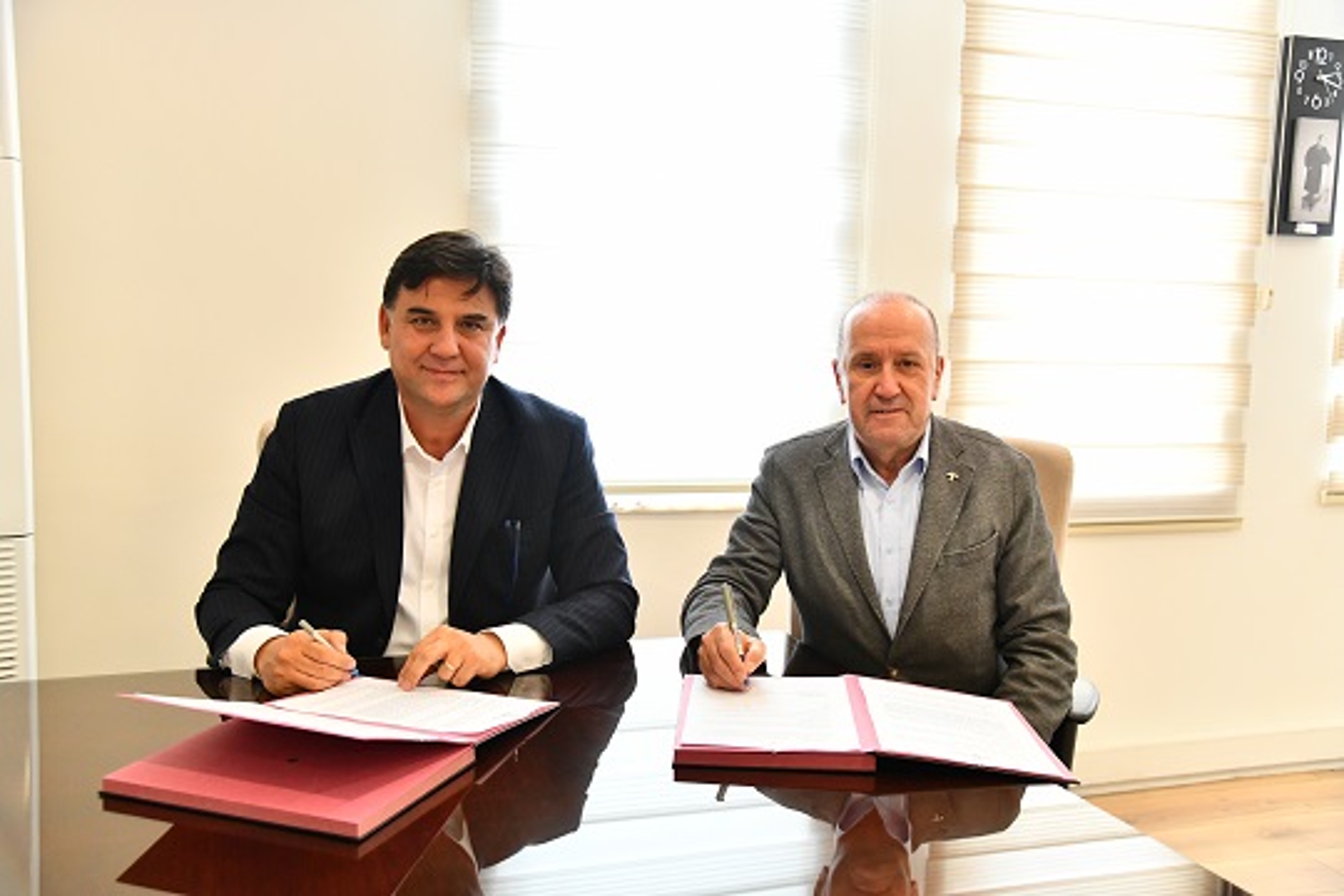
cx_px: 672
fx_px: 1195
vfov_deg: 41.1
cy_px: 448
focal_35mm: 32
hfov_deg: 58.7
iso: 3200
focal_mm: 32
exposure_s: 1/100
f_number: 4.5
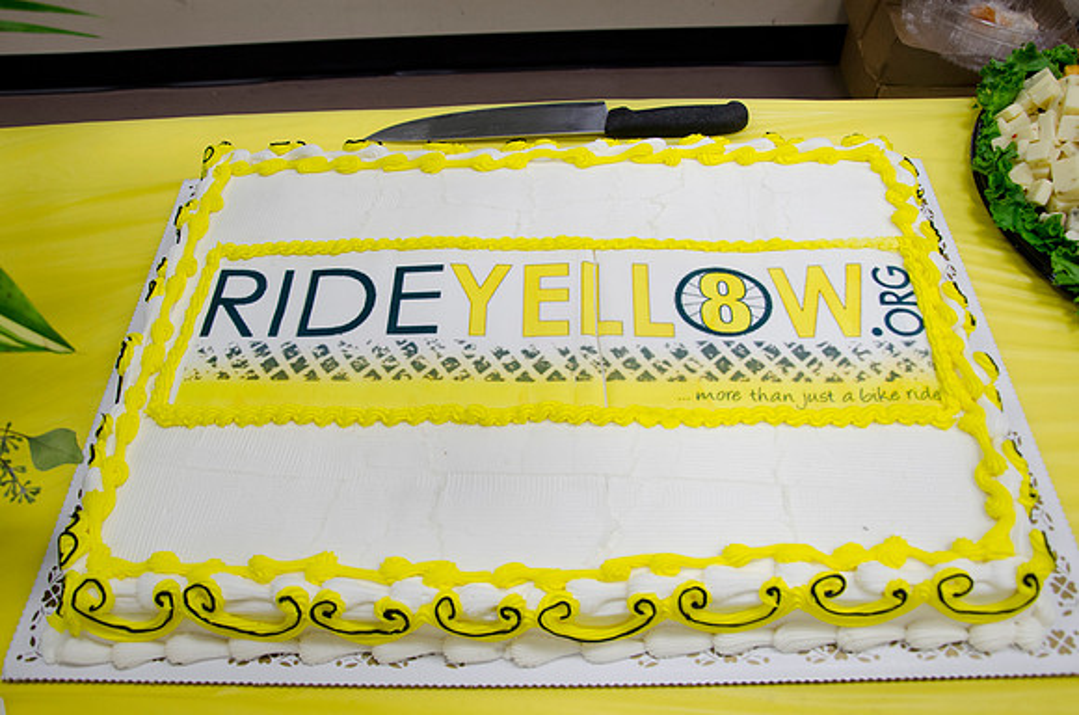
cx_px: 540
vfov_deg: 41.5
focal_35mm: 32
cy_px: 358
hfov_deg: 59.6
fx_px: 942
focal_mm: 21
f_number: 5
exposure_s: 1/40
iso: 400
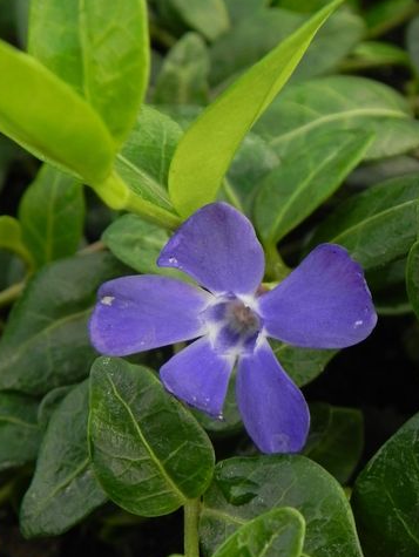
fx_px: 1112
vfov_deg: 28.1
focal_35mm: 69
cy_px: 272
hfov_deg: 21.3
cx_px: 211
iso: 160
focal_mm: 7.3
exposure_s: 1/200
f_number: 3.5
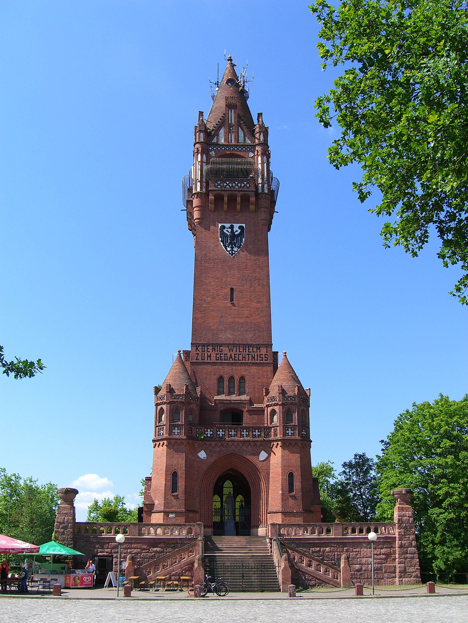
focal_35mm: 38
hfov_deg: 37.7
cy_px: 312
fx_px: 685
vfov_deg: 49.0
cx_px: 234
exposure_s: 1/125
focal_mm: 7.9
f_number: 8
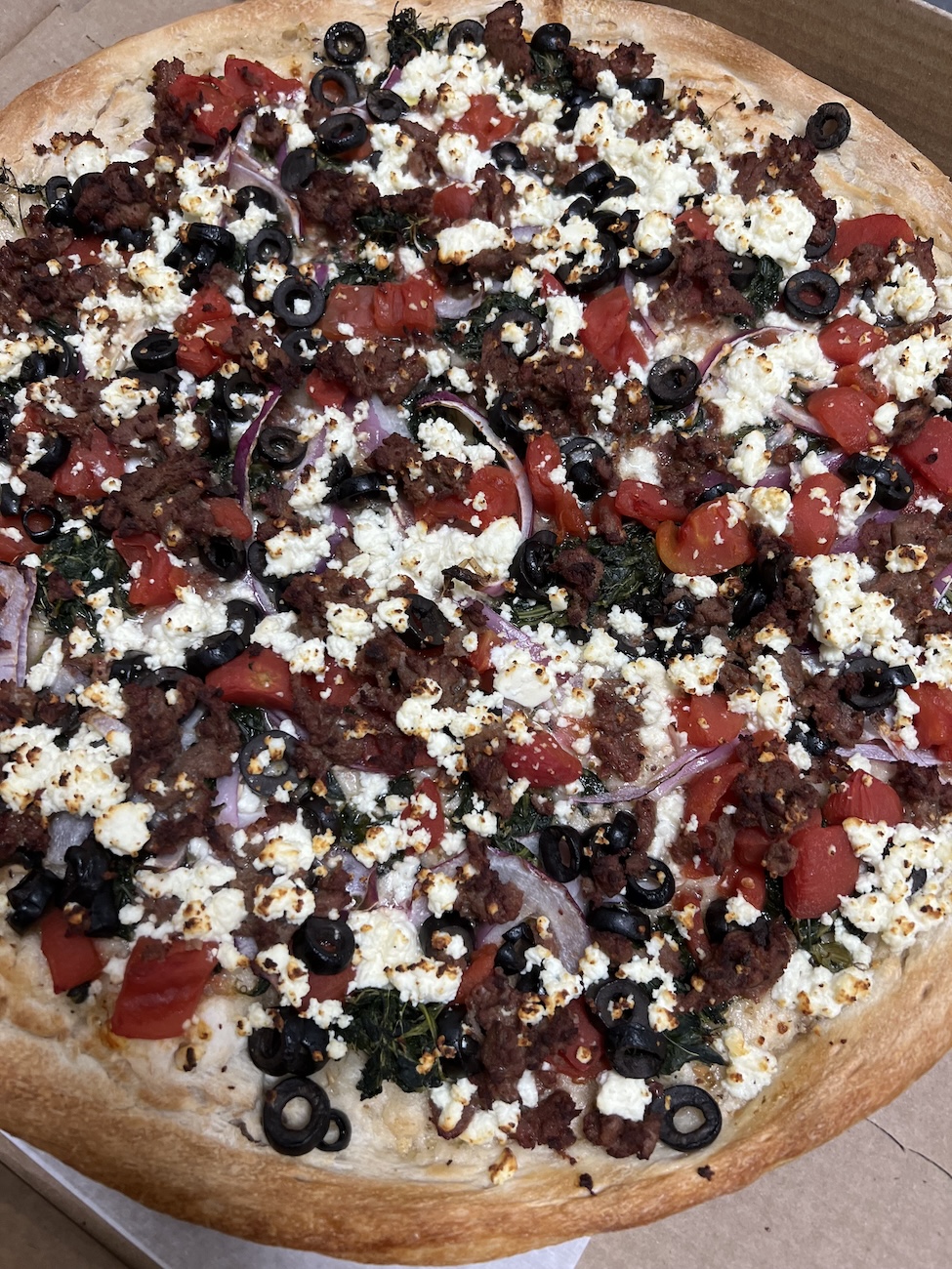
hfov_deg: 53.1
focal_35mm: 26
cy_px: 634
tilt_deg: -70.5
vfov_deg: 67.3
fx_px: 953
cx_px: 476
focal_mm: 5.7
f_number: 1.5
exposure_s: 1/120
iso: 125
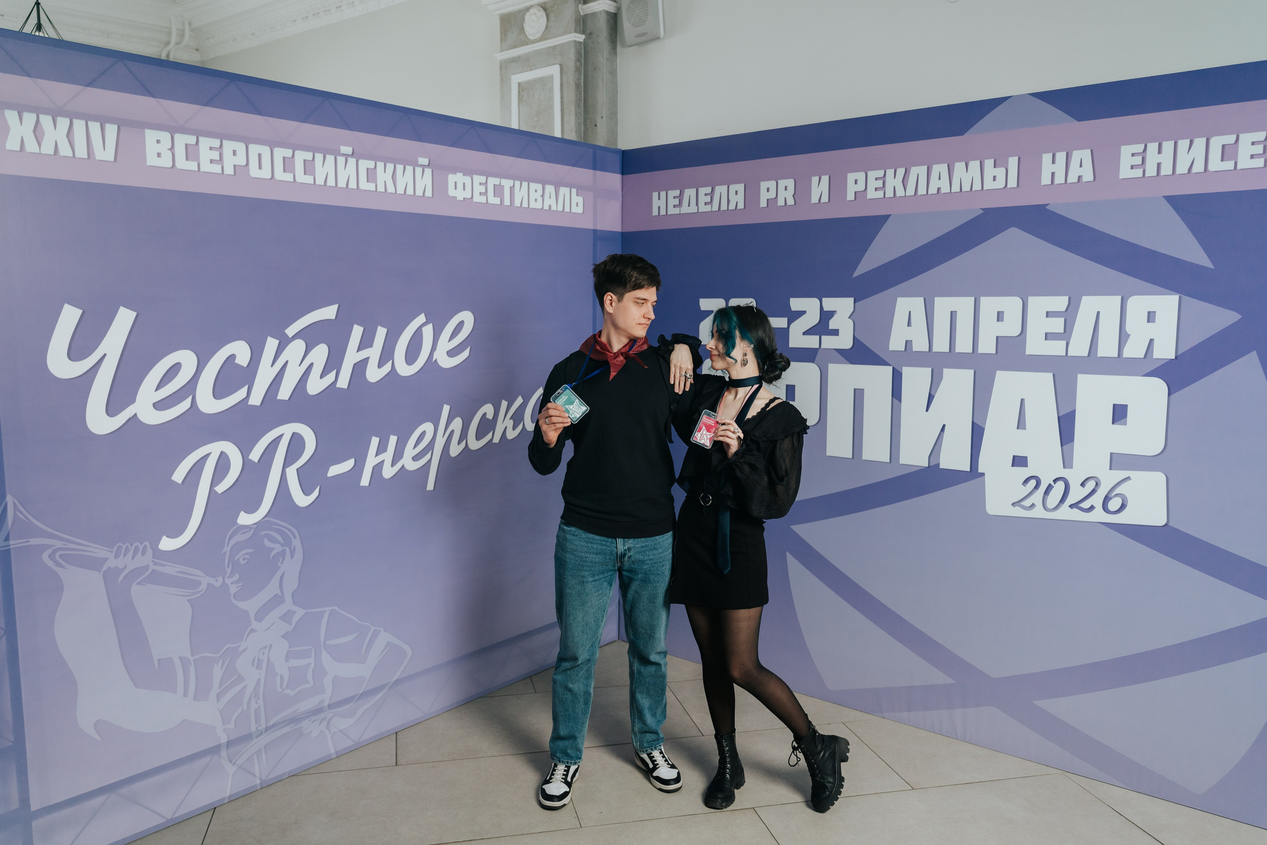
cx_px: 634
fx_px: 985
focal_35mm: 28
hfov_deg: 65.5
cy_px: 422
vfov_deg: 46.4
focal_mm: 28
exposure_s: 1/160
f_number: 2.8
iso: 800
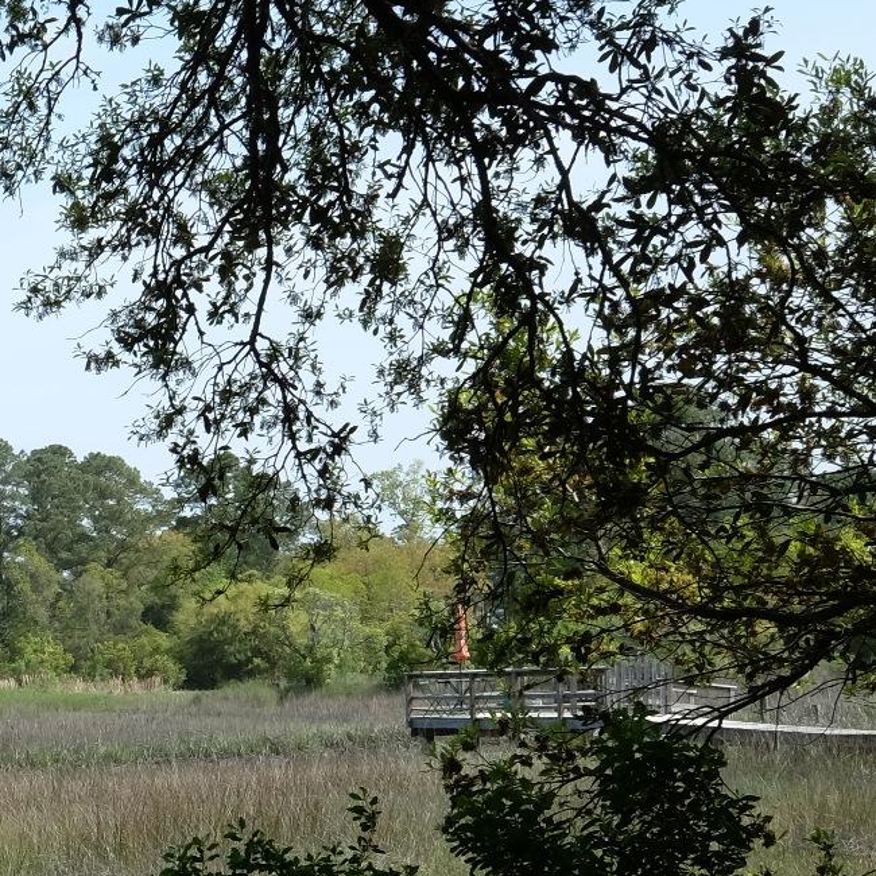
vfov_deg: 16.3
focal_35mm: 106
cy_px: 747
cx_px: -639
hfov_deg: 14.6
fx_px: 3035
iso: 200
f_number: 11
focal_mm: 24
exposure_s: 1/120
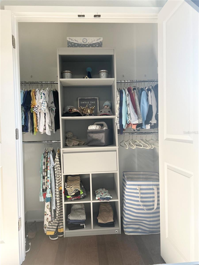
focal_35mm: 26
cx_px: 100
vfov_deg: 67.3
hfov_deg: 53.1
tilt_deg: -1.2
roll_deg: +1.1
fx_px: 199
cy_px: 132
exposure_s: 1/110
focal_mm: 5.7
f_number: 1.5
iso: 125
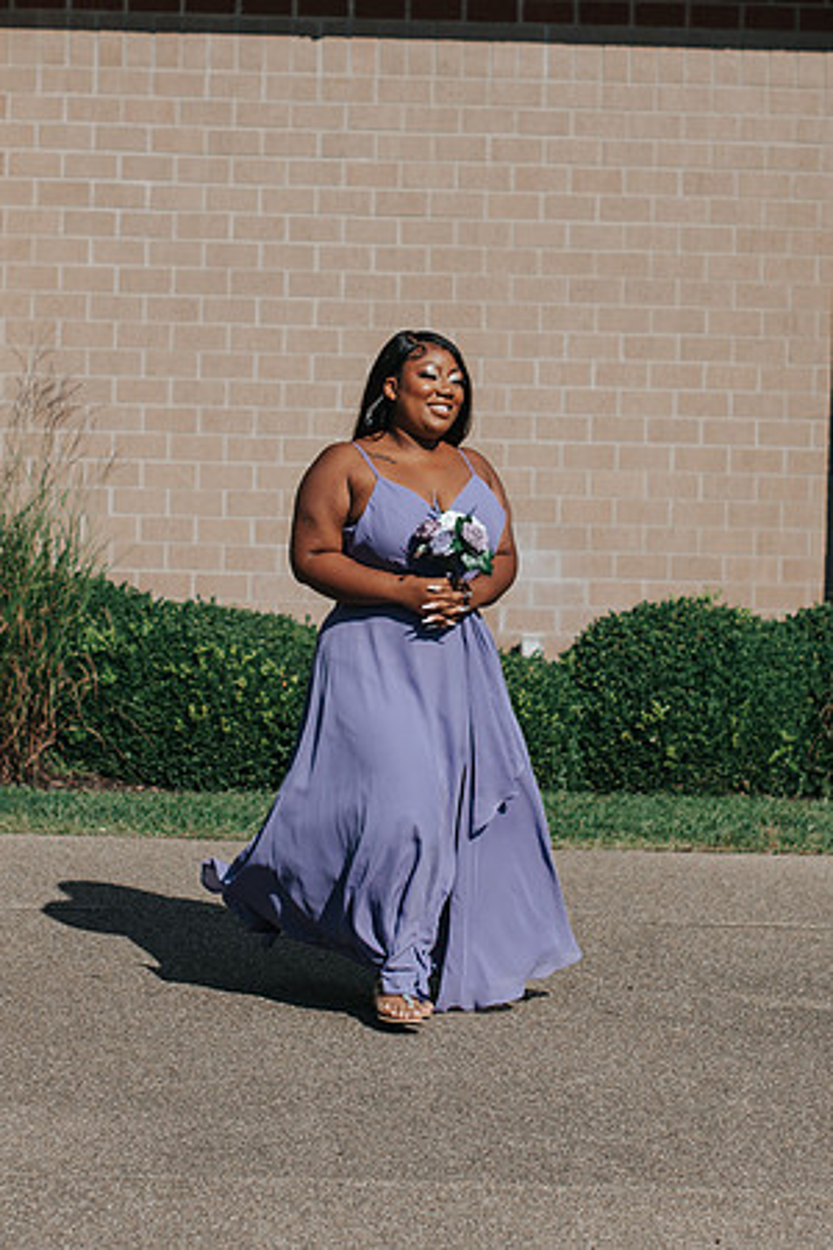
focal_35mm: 121
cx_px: 400
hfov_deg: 11.3
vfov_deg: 16.9
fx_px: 4200
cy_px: 441
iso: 140
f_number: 2.5
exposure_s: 1/4000
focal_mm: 50
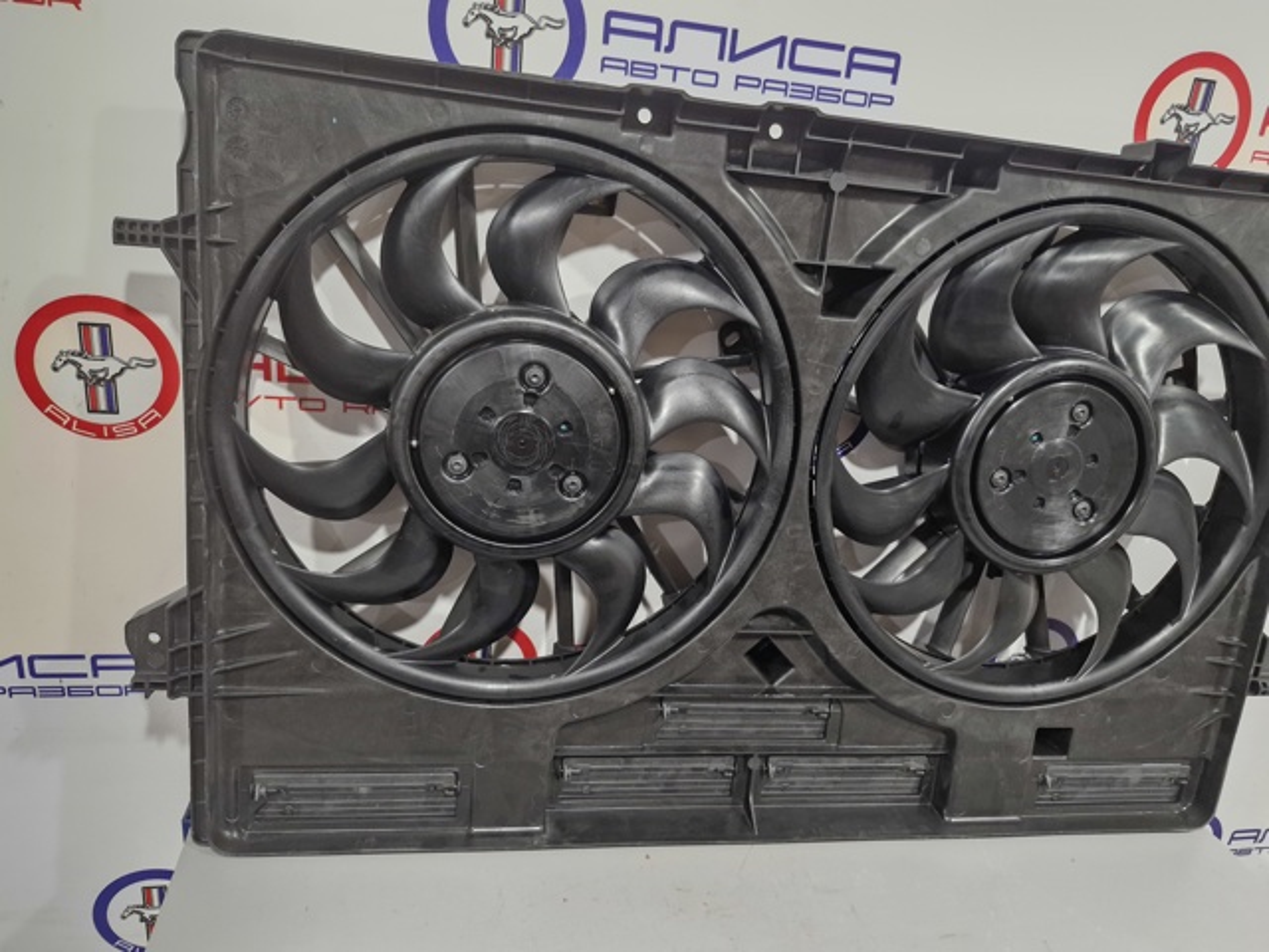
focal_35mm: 23
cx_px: 634
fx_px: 843
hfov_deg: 73.9
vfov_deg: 58.9
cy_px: 476
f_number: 1.8
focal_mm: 5.54
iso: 640
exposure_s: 1/100
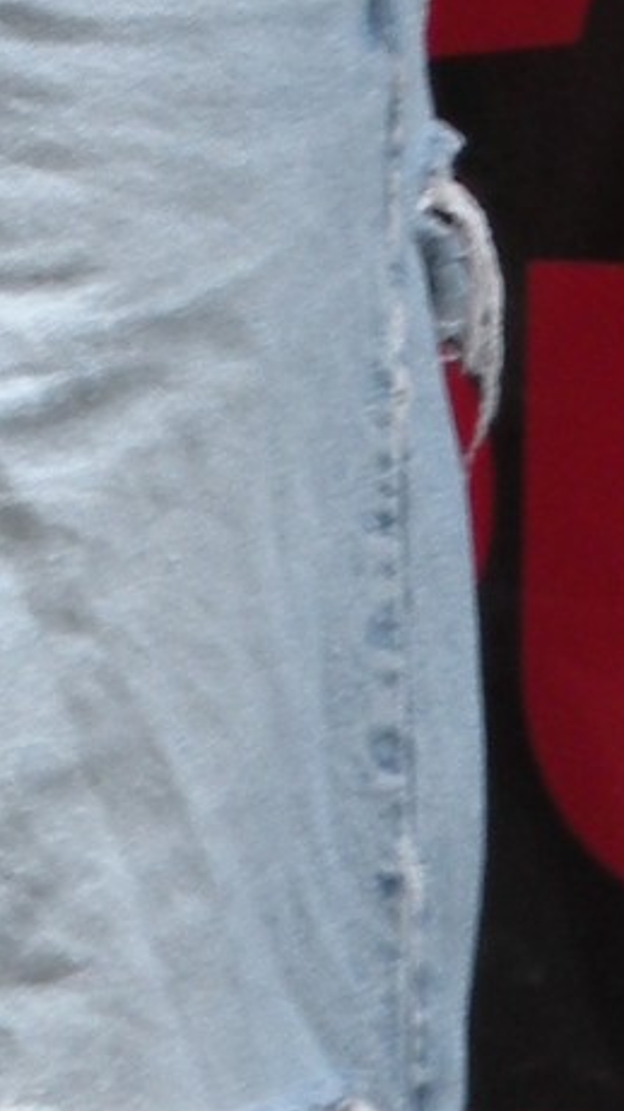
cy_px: -742
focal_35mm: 645
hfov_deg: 1.9
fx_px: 18990
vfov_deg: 3.3
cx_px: -534
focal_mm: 17.9
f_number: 4
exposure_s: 1/68.4
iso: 64
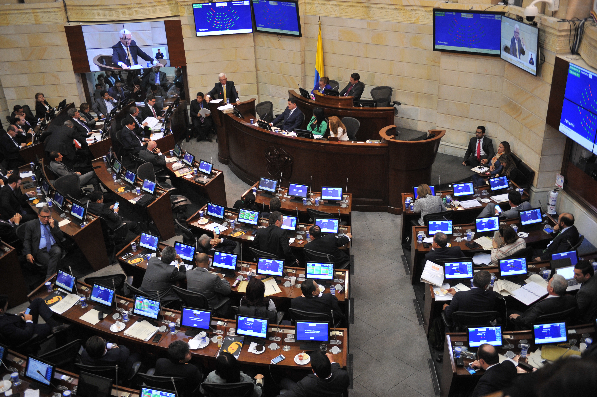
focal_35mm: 36
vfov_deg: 36.8
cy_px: 198
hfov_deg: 53.2
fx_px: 597
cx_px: 298
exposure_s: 1/200
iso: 1600
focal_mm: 36
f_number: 2.8
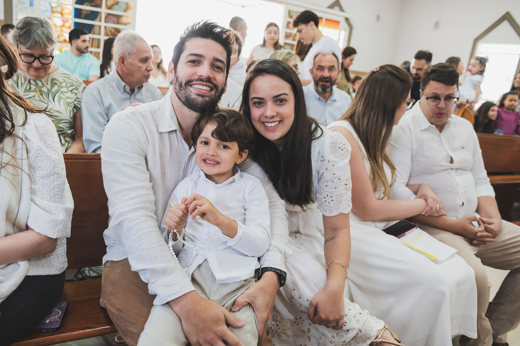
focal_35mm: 29
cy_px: 173
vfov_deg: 45.0
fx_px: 419
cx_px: 260
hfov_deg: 63.7
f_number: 3.5
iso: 1600
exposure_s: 1/125
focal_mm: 29
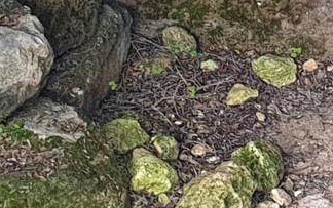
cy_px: -359
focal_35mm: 136
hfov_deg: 14.1
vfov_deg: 8.5
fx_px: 1235
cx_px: 536
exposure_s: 1/50
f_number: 2.4
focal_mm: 4.3
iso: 80
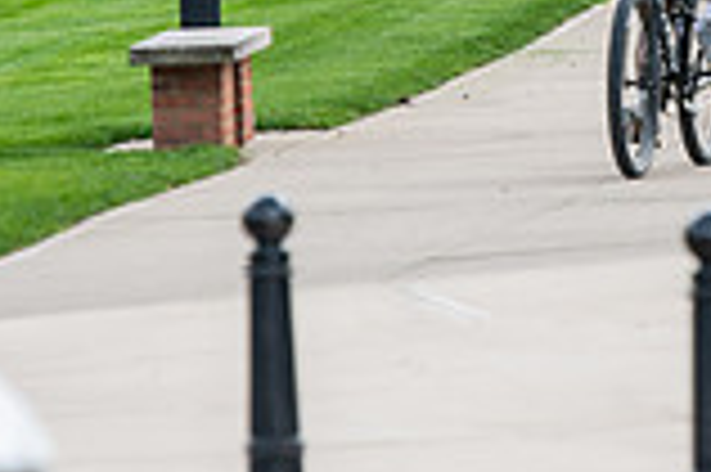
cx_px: 644
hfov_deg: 3.1
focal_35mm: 662
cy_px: -214
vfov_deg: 2.1
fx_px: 13061
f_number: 4
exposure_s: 1/640
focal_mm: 180
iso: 200
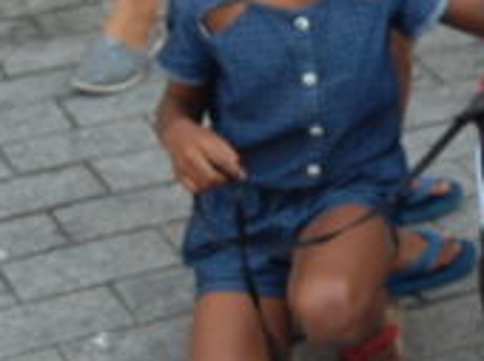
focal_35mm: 163
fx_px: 2276
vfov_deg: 9.0
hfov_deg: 12.1
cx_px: 410
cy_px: 37
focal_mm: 32
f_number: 5.6
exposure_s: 1/125
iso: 280
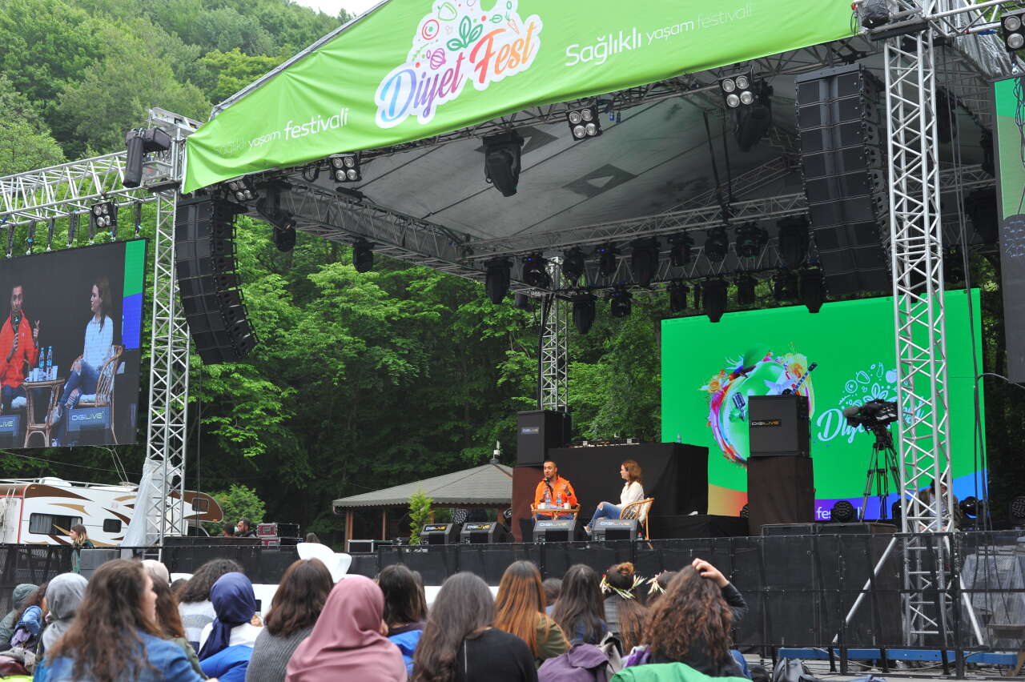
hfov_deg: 39.6
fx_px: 1423
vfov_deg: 27.0
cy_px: 341
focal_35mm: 50
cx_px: 512
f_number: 5.6
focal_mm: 50
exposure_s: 1/400
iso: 500
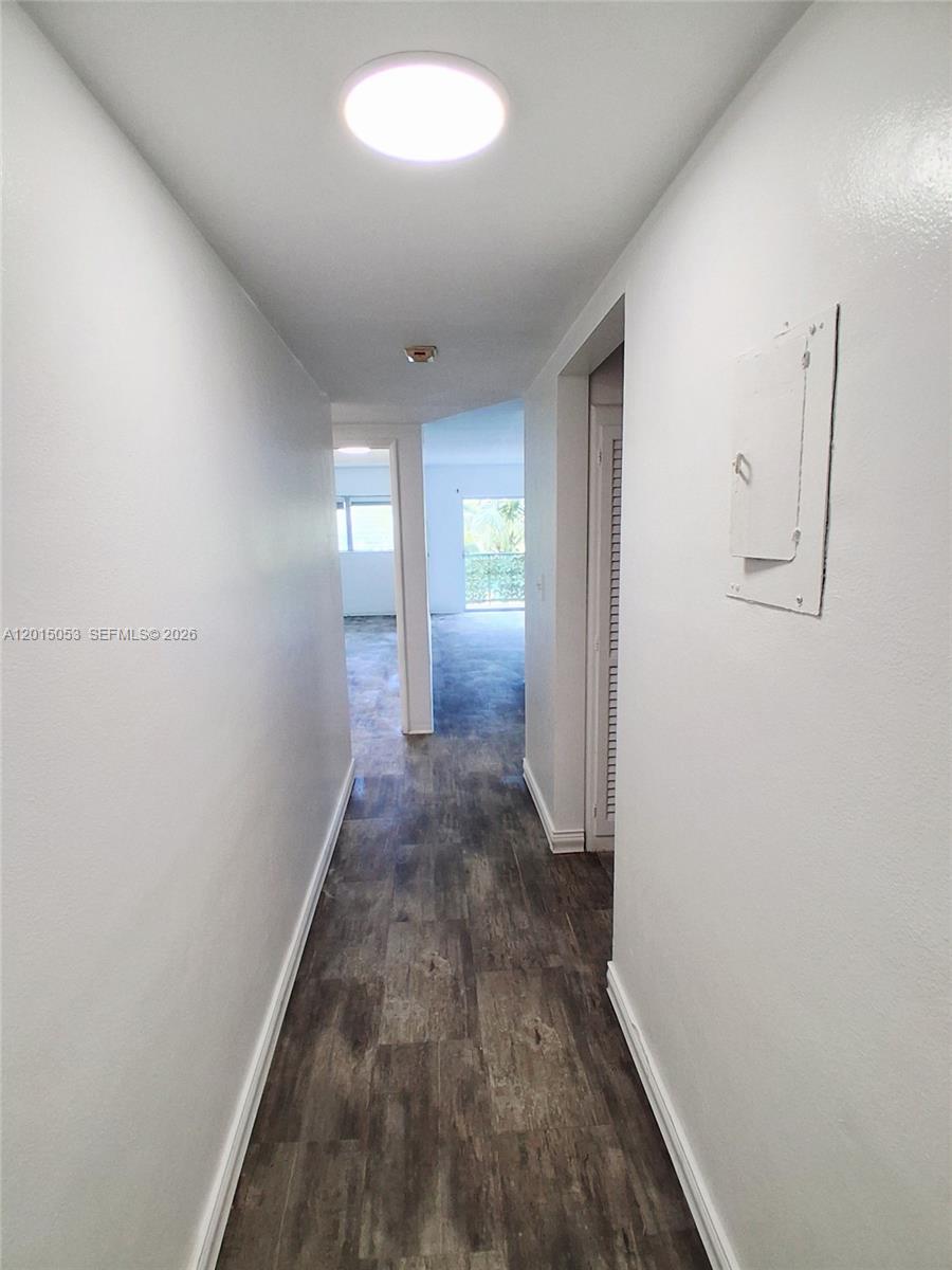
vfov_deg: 91.0
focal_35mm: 17
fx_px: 623
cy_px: 635
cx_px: 476
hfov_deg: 74.7
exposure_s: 1/120
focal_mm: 1.4
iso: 160
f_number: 2.2
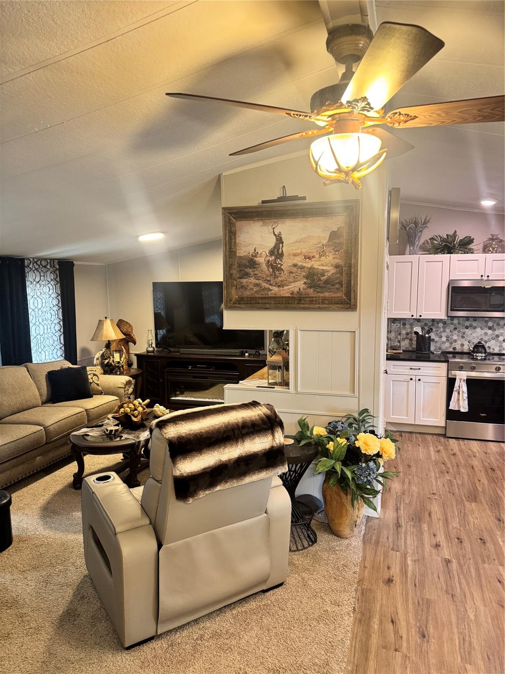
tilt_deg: -6.6
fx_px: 467
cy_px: 337
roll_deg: +1.3
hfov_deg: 56.8
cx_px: 252
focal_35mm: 24
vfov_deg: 71.6
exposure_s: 1/60
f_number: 1.78
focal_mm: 6.76
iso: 400
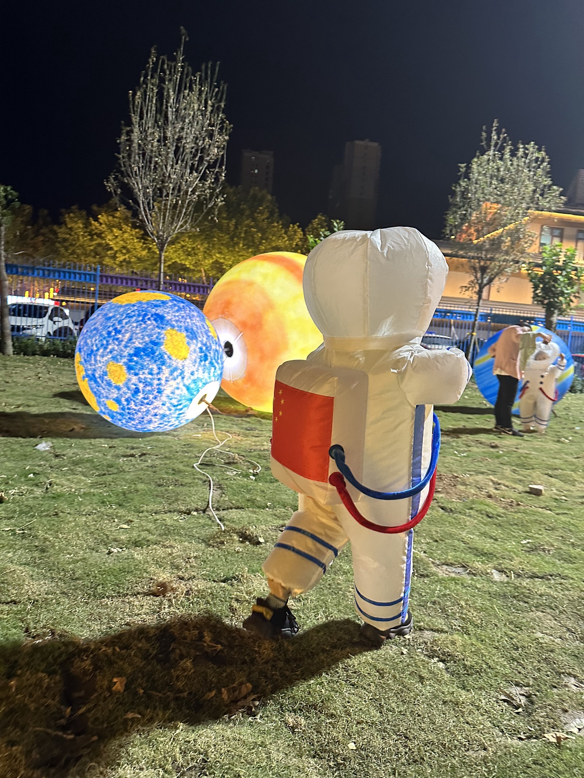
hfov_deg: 56.8
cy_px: 389
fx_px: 540
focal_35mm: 24
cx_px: 292
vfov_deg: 71.6
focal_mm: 6.86
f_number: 1.78
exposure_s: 1/50
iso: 400
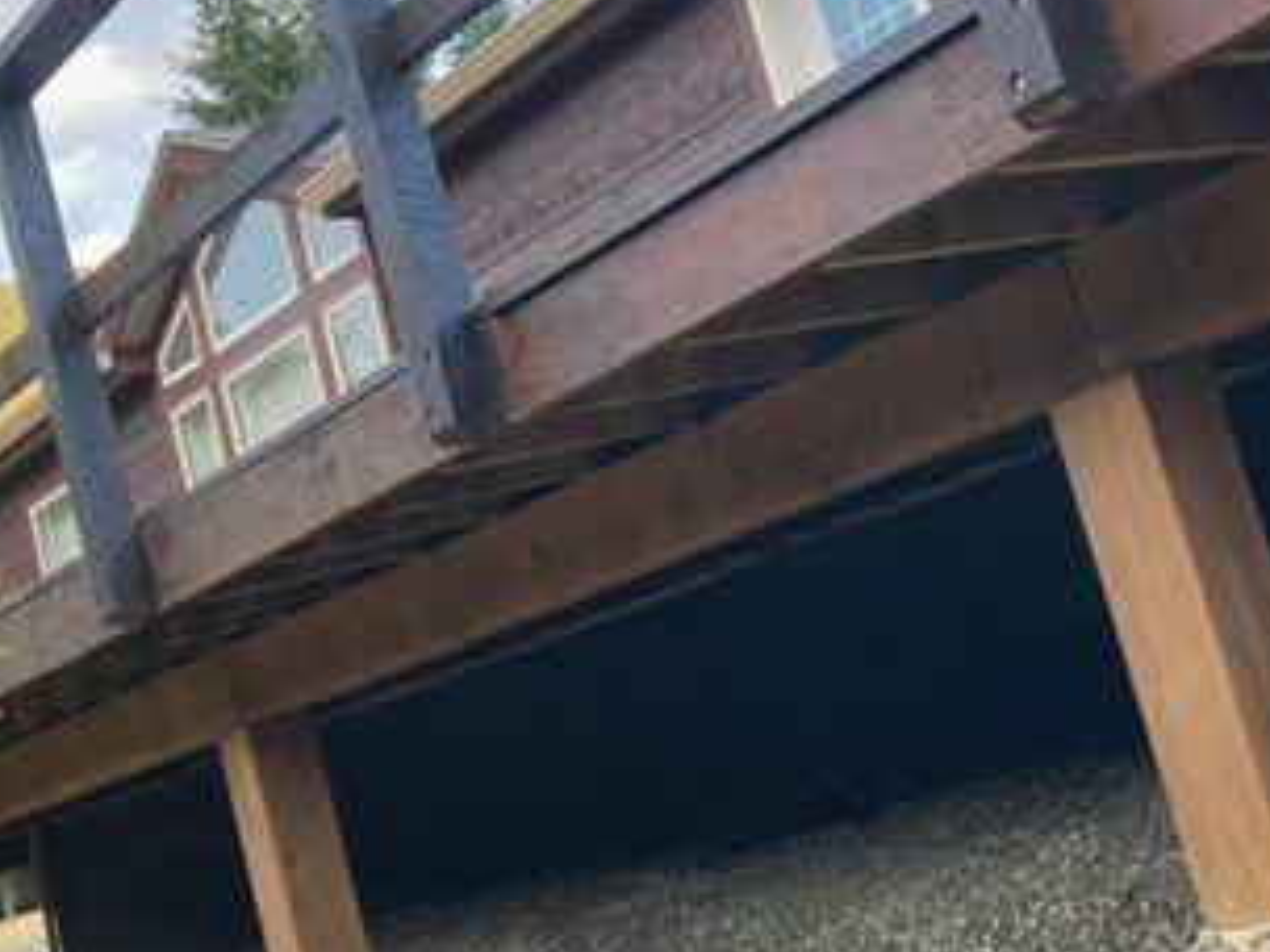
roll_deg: +16.9
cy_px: 234
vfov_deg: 24.5
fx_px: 2165
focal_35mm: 59
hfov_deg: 32.2
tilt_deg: +12.7
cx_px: 932
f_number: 1.8
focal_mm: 3.99
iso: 40
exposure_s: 1/121
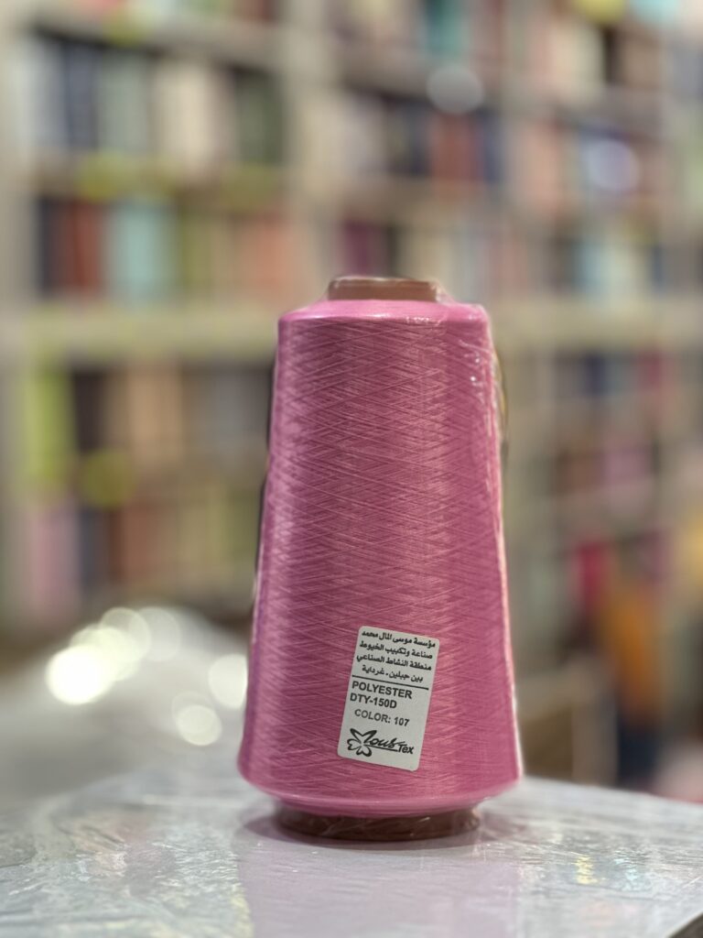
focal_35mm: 77
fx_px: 2085
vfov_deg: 25.3
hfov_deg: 19.1
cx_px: 352
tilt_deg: -2.8
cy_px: 469
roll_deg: +0.4
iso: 125
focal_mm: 9
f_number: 2.8
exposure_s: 1/33
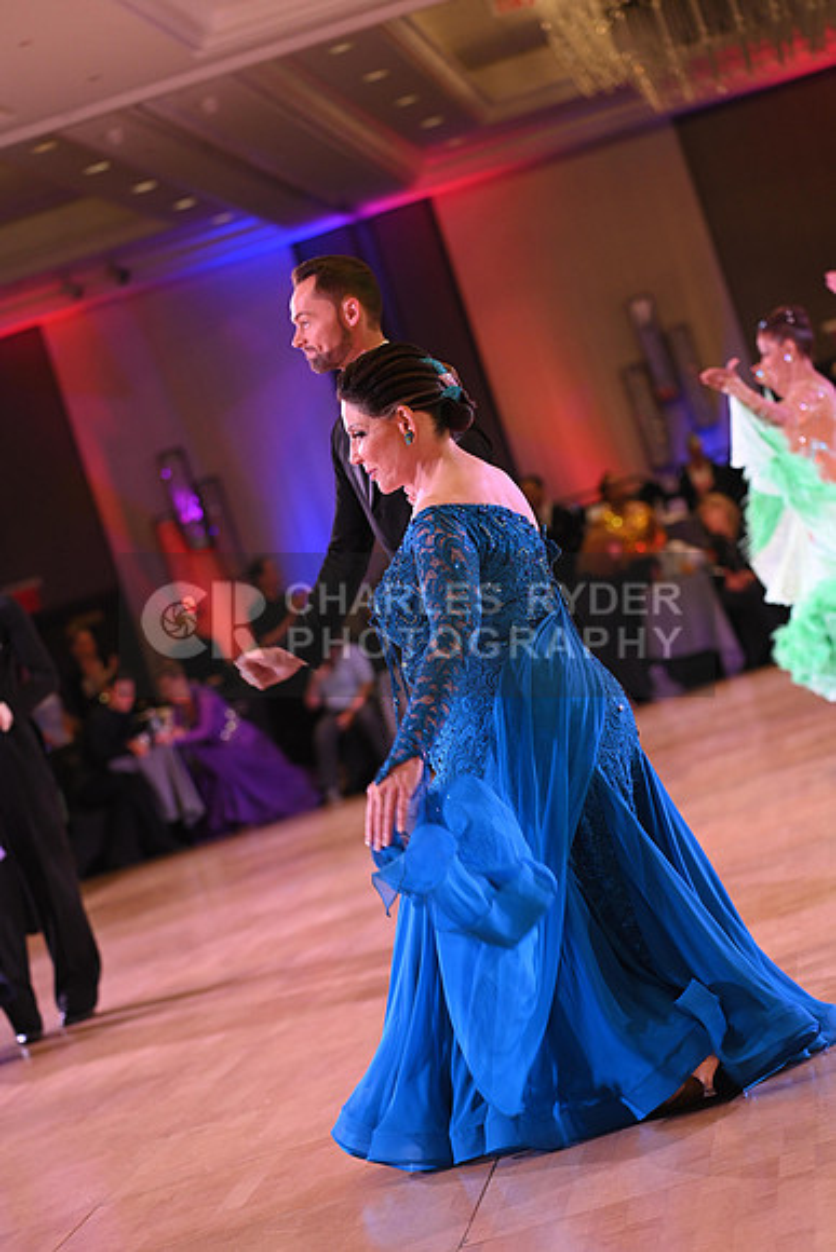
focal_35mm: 120
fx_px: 4177
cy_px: 626
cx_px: 418
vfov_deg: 17.1
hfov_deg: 11.4
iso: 1600
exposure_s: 1/200
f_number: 4.5
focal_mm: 120
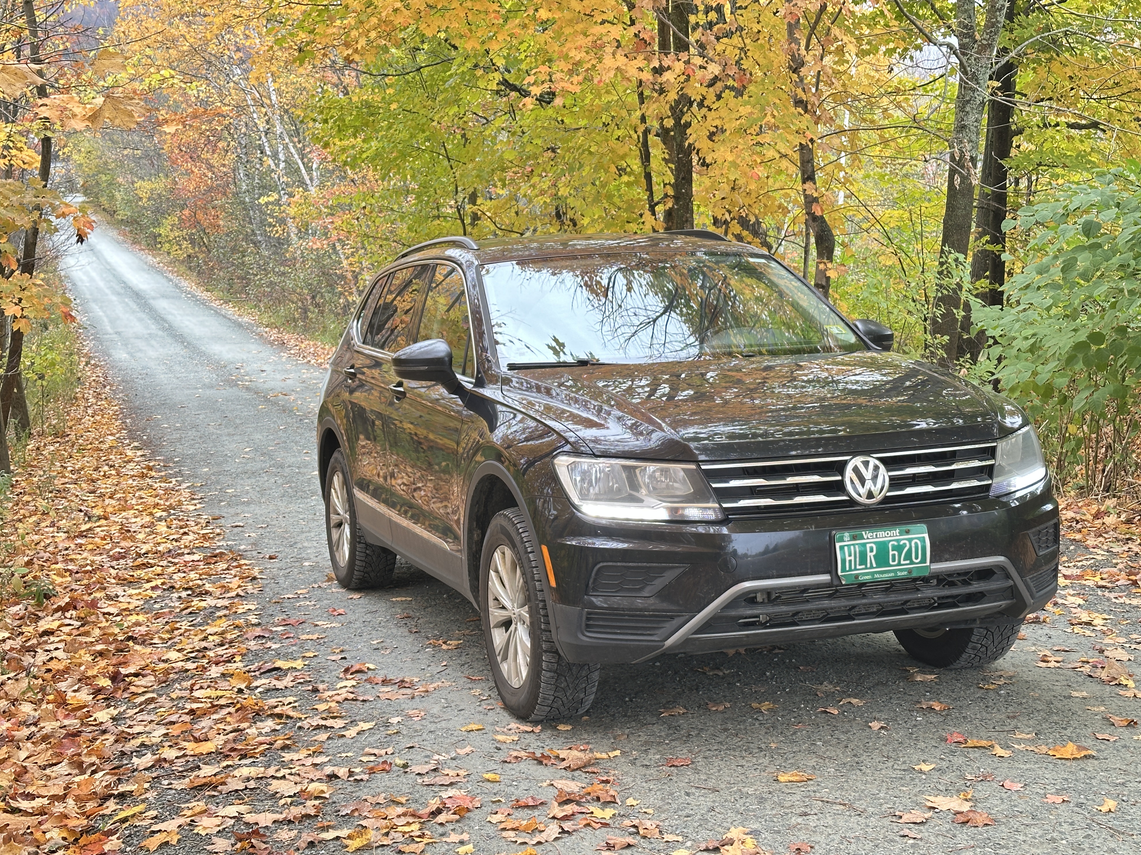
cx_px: 582
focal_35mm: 49
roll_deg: -0.9
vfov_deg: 29.7
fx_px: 1615
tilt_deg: -10.0
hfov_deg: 38.9
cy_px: 431
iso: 80
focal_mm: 6.86
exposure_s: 1/88
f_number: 1.78
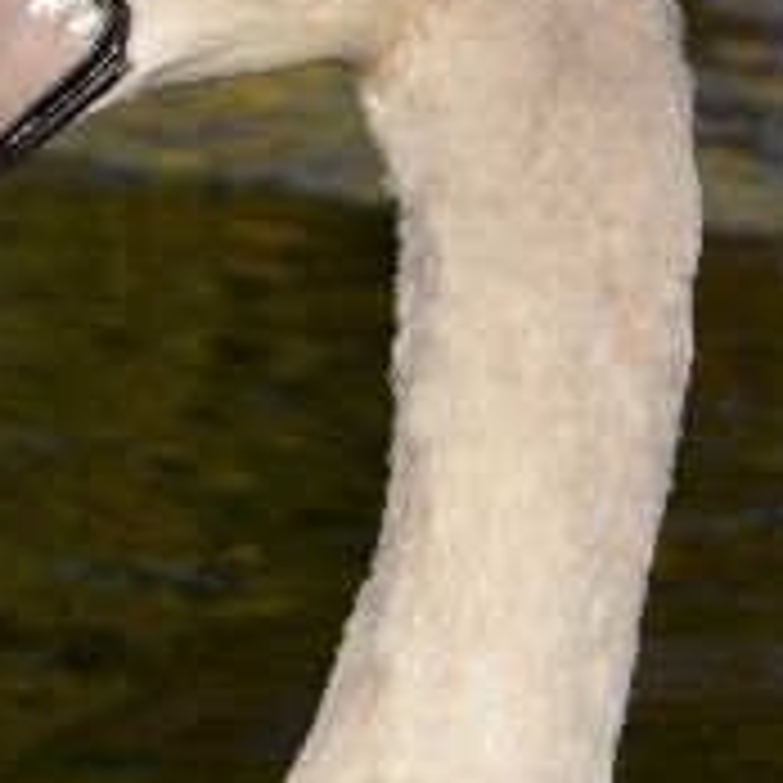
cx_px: 407
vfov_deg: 3.8
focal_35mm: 461
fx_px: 11809
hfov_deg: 3.8
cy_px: 706
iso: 200
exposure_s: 1/200
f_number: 16
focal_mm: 105
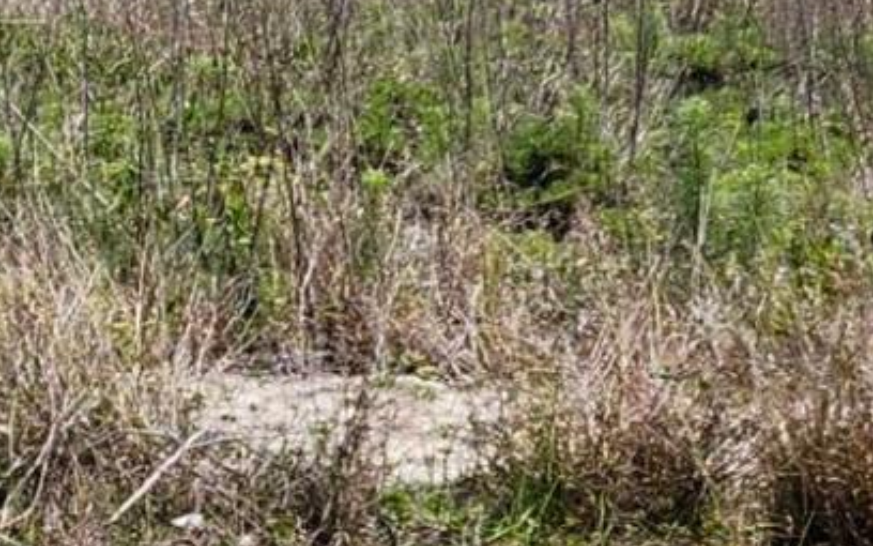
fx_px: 4092
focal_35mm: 172
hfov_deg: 9.9
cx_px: -1556
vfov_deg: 7.6
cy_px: 373
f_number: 1.8
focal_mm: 5.54
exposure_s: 1/1844
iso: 25
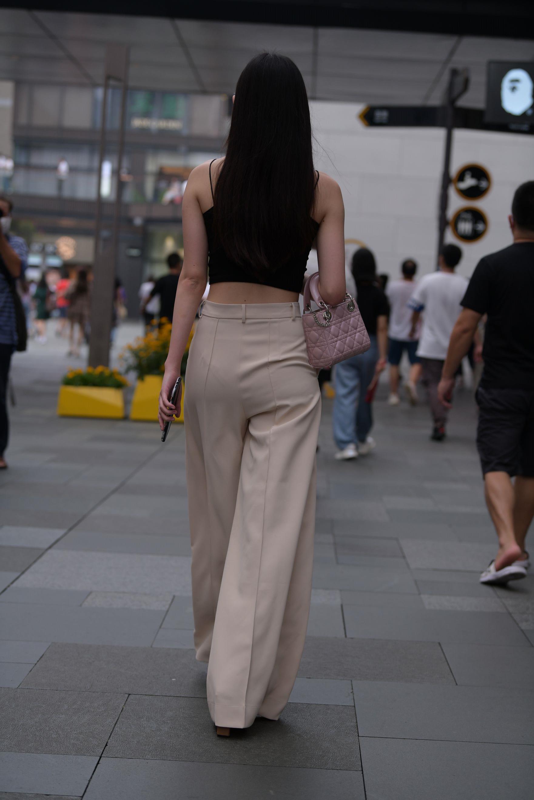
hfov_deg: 19.5
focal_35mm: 70
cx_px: 267
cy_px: 400
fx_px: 1557
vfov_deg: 28.8
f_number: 3.5
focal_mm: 70
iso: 400
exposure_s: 1/500
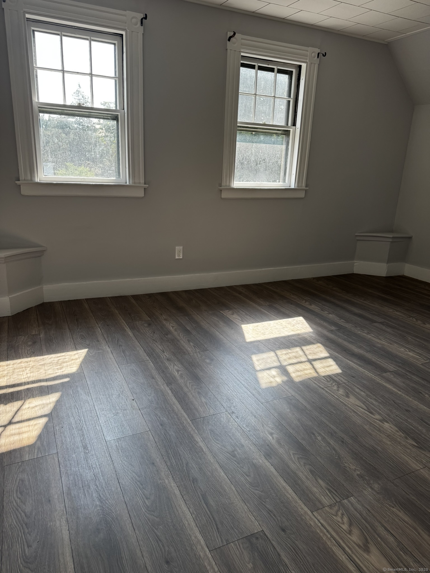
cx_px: 215
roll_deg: -2.2
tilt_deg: -17.1
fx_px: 398
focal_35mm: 24
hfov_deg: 56.8
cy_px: 286
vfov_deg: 71.6
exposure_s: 1/285
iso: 80
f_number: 1.78
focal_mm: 6.76
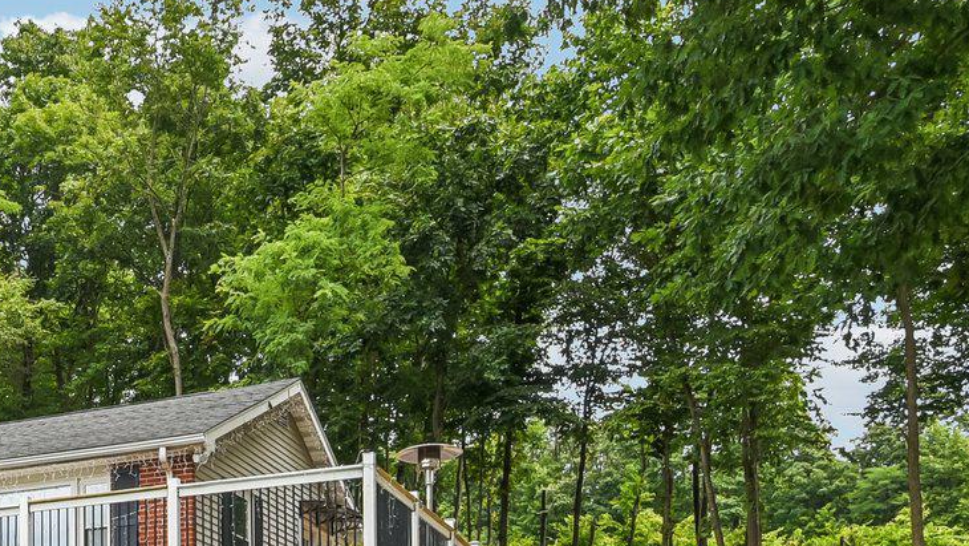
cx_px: 4
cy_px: 568
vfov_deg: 24.1
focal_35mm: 47
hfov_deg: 38.8
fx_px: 1208
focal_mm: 16
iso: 400
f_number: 8
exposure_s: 1/400
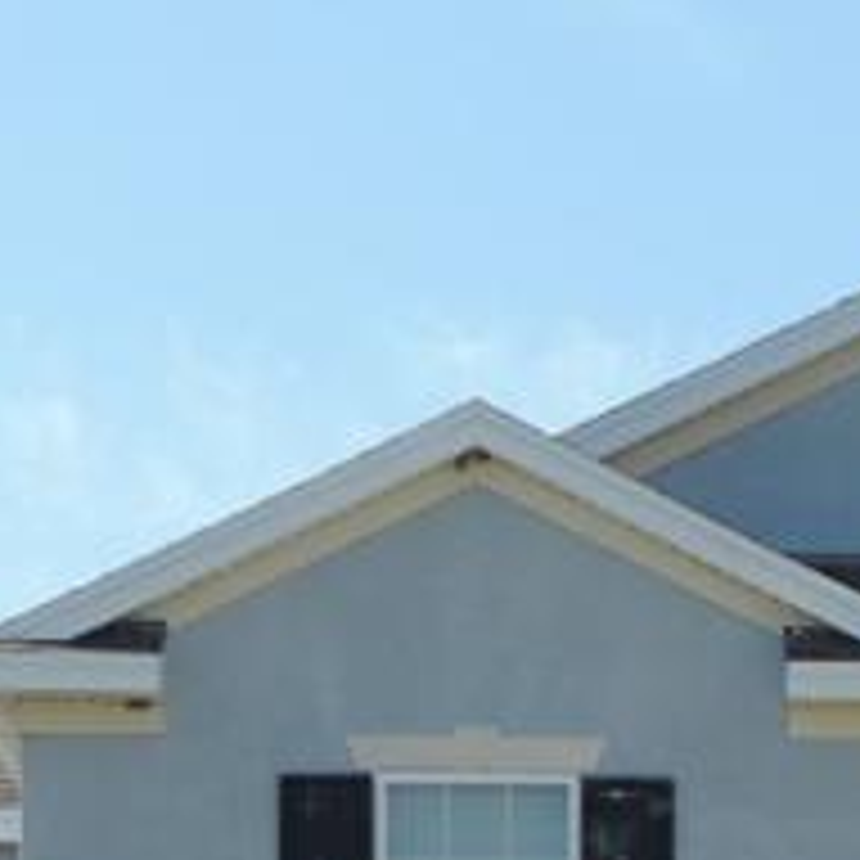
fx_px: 5734
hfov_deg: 8.4
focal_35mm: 204
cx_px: 1211
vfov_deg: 8.4
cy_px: 1288
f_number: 3.4
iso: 80
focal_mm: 7.6
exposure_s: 1/640
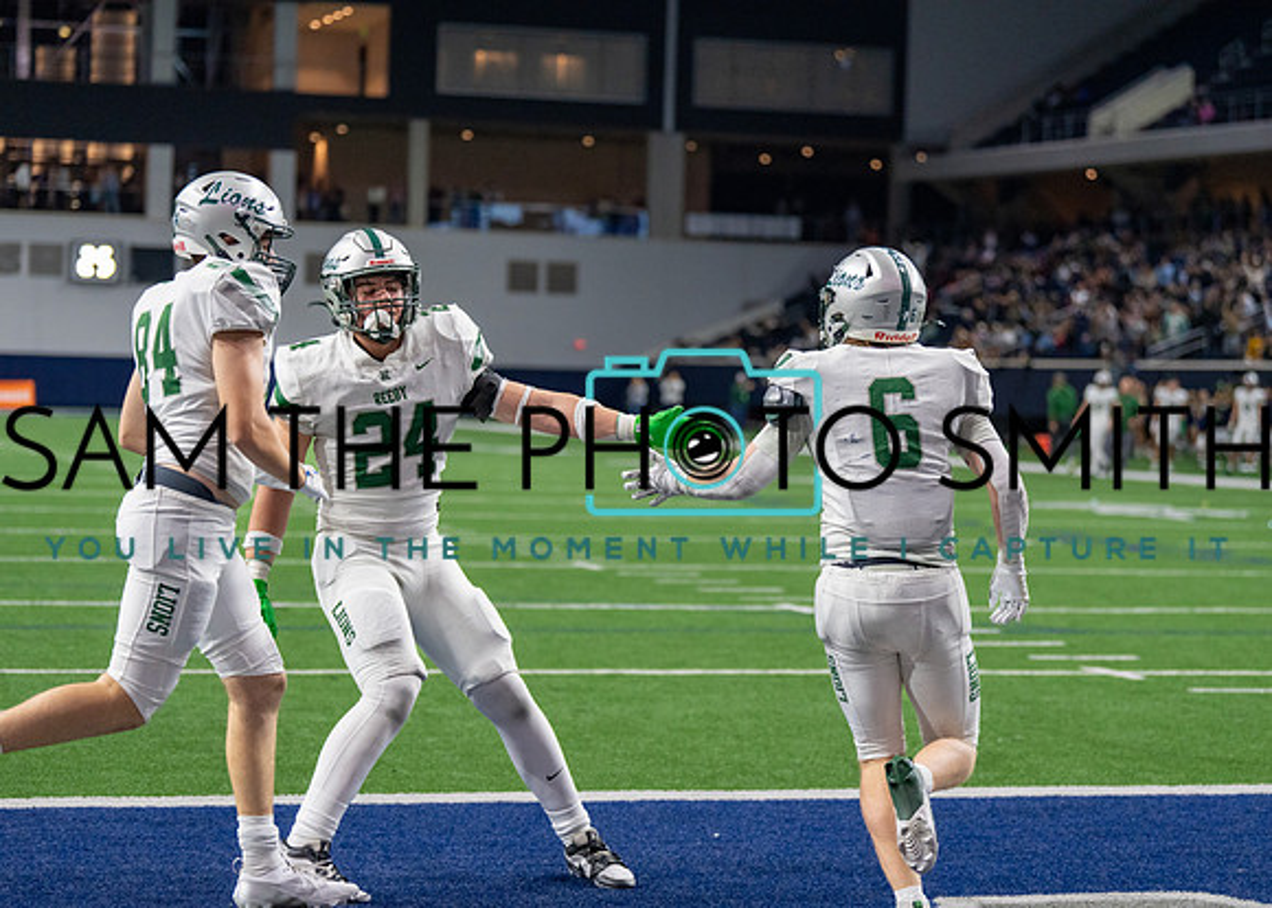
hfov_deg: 21.6
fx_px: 3330
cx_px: 636
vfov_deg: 15.5
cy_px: 454
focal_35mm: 92
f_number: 2.8
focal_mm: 88
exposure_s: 1/1000
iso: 3200
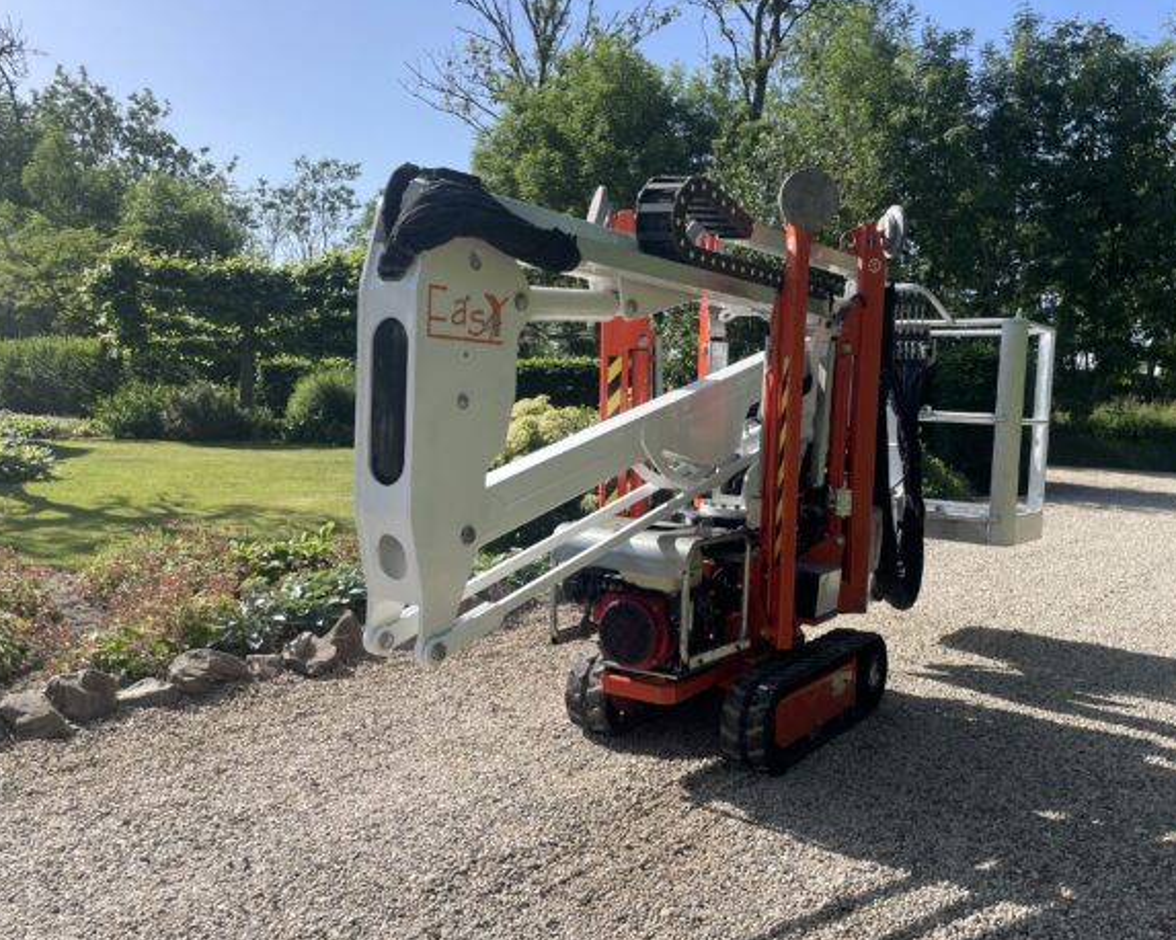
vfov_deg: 47.1
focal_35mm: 31
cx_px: 610
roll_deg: +0.4
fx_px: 1079
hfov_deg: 57.2
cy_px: 467
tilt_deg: -4.7
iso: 32
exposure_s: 1/2681
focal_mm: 4.2
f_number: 1.6
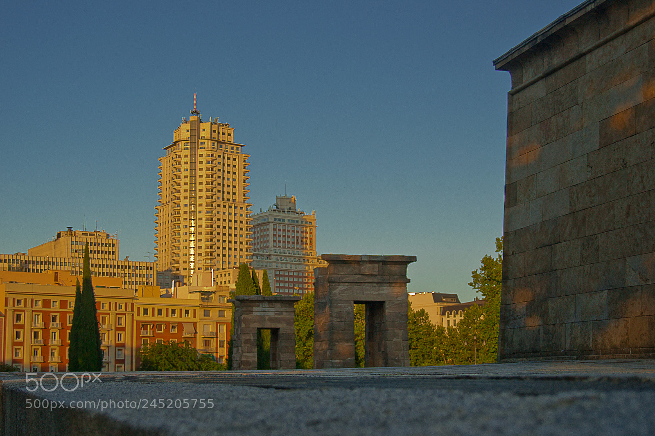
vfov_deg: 25.7
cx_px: 328
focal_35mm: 52
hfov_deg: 37.9
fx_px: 955
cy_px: 218
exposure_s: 1/125
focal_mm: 35
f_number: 5.6
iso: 180
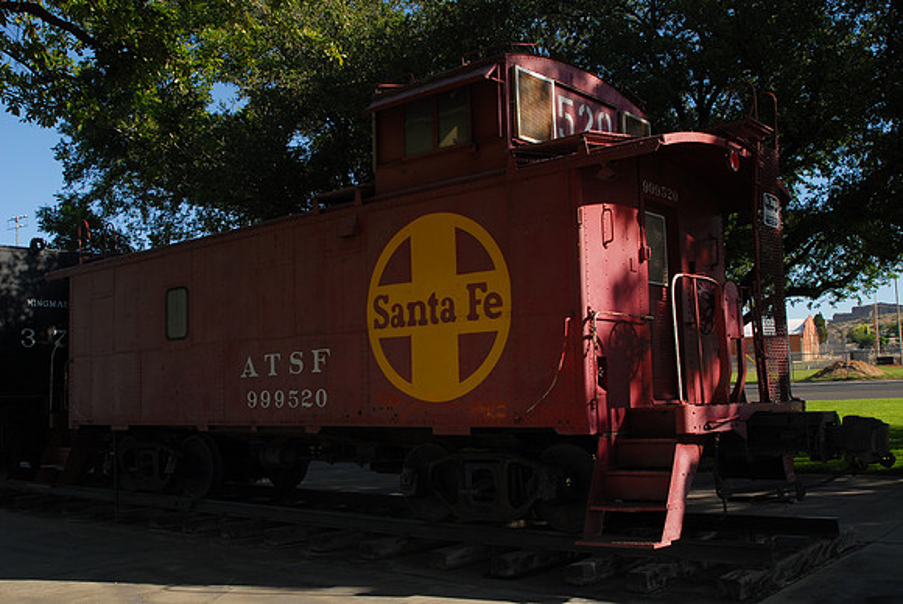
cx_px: 452
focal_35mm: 36
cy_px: 302
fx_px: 904
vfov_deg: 37.0
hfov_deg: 53.1
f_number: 7.1
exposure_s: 1/180
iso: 100
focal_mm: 24
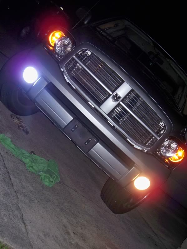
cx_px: 94
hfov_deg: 24.4
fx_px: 432
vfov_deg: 32.2
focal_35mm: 60
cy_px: 124
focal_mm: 12.89
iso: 200
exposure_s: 1/30
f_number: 3.1
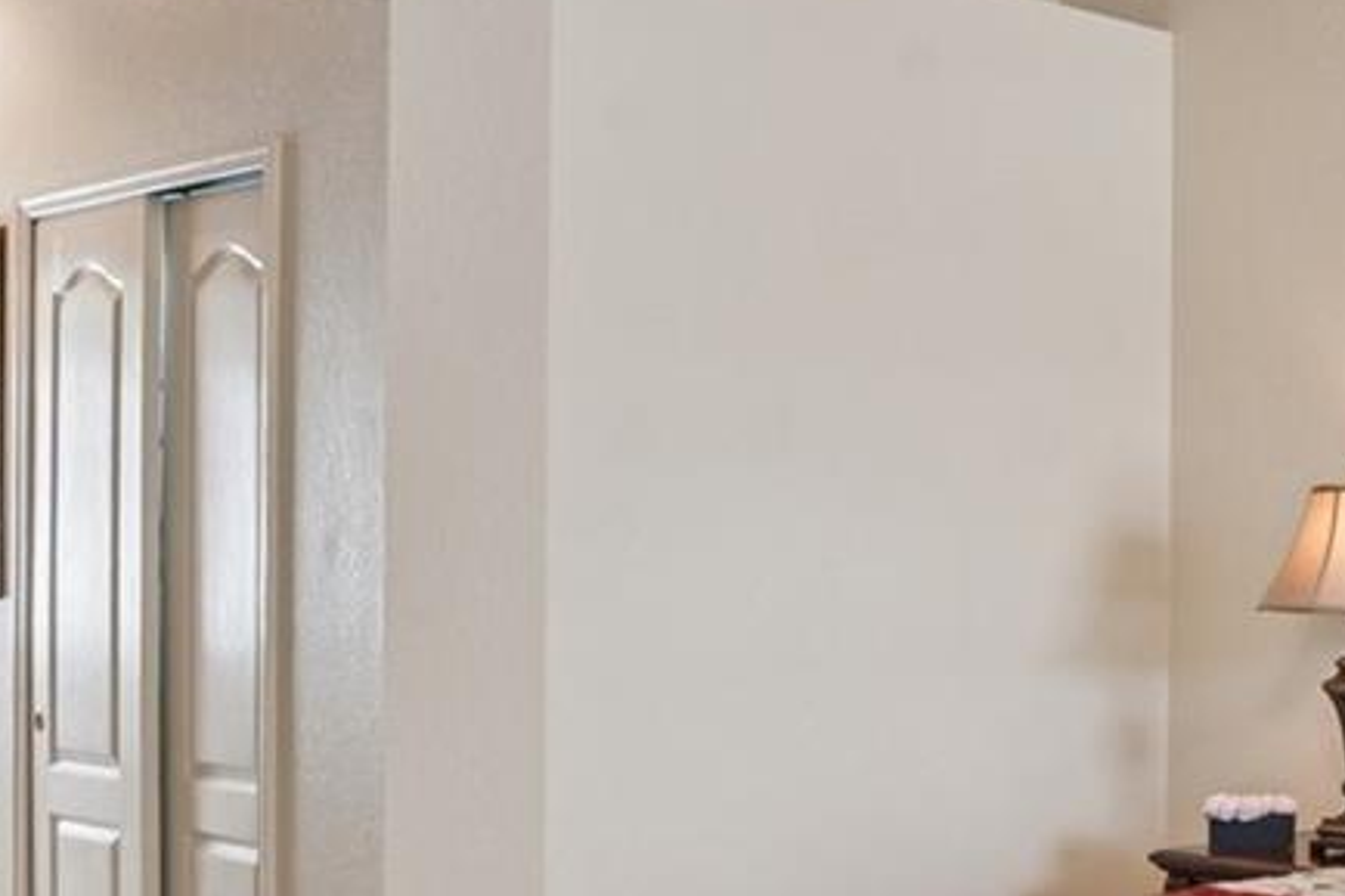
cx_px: 1763
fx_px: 2203
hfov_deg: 27.9
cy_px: 617
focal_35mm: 59
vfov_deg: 22.9
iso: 400
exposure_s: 1/13
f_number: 8
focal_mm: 16
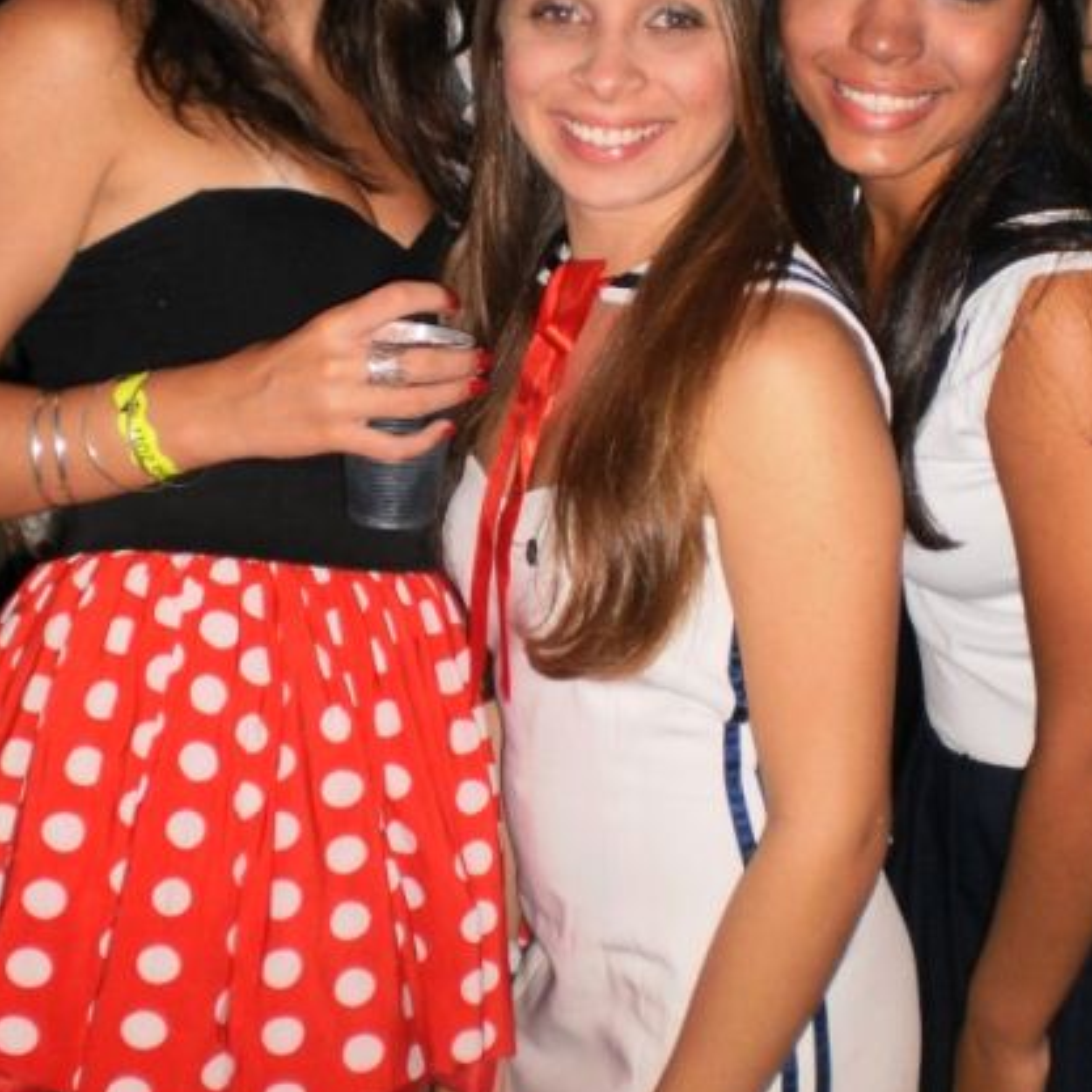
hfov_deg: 28.1
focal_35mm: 61
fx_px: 2177
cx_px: 613
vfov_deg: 27.8
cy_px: 288
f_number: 3.1
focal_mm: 6.3
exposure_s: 1/30
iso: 125
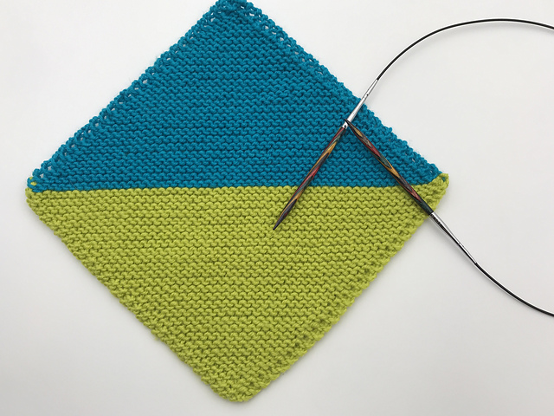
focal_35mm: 28
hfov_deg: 63.4
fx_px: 448
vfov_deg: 49.7
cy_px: 208
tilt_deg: -79.5
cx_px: 277
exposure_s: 1/107
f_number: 1.8
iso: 20
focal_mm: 3.99
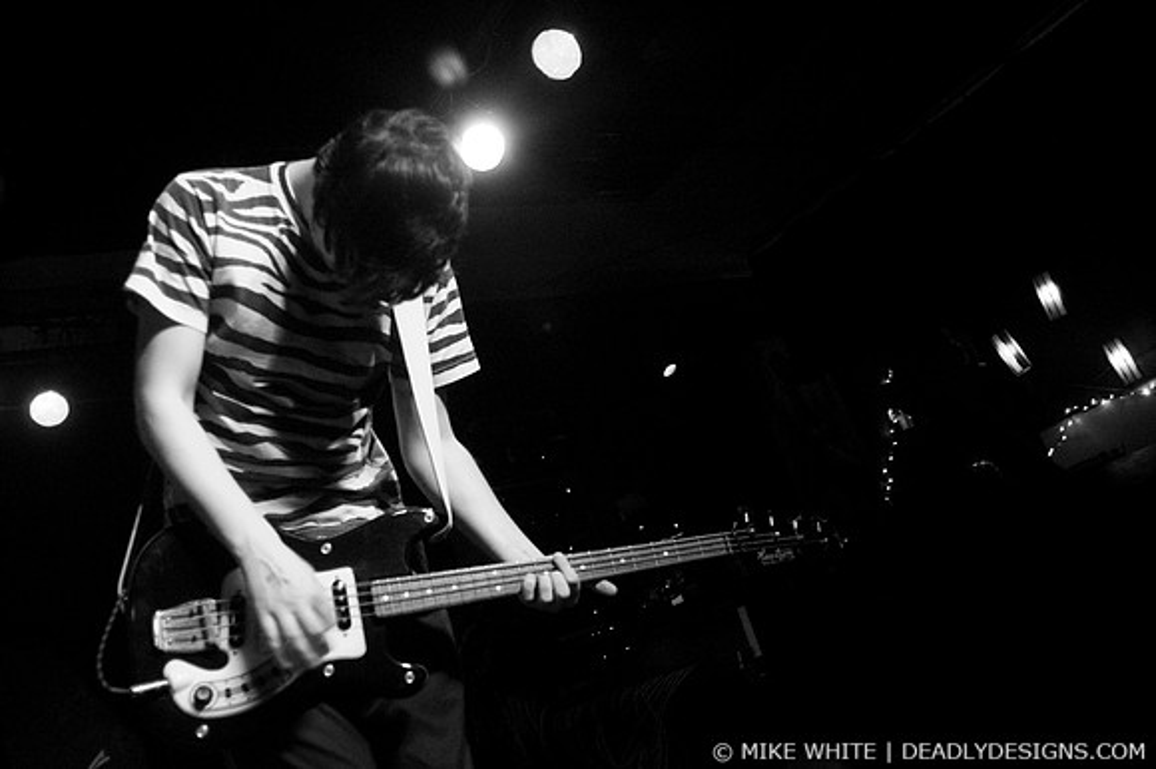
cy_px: 384
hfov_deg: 62.0
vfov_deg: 43.6
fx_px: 963
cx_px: 578
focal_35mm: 30
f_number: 2.8
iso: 800
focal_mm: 20
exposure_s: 1/40
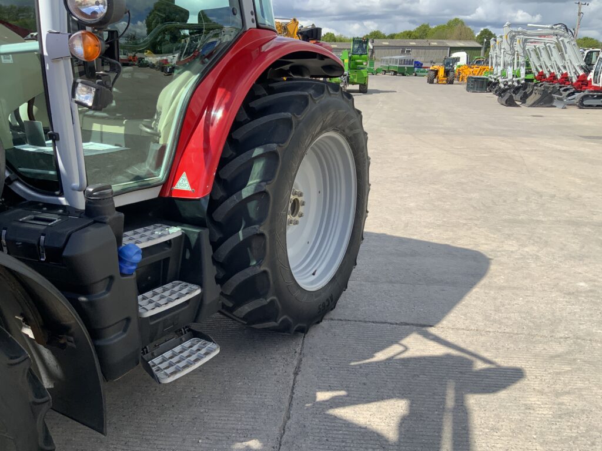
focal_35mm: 29
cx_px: 301
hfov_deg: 61.7
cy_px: 226
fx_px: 504
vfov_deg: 48.2
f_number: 1.8
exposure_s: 1/1121
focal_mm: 3
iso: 16
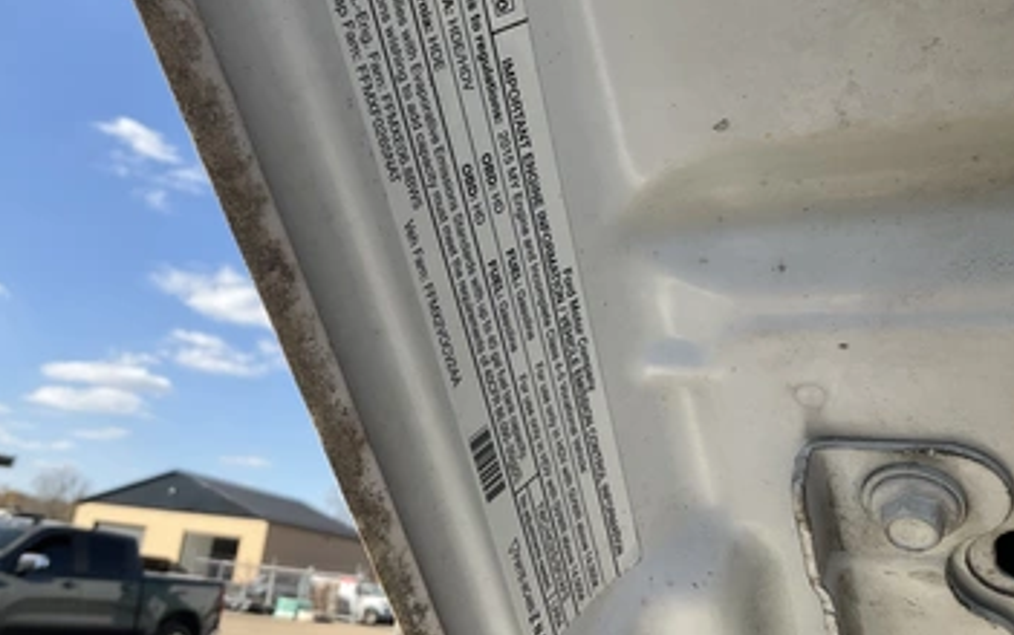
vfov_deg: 36.3
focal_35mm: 35
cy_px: 266
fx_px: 968
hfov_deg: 55.2
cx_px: 456
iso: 25
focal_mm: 3
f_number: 1.8
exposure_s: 1/1250
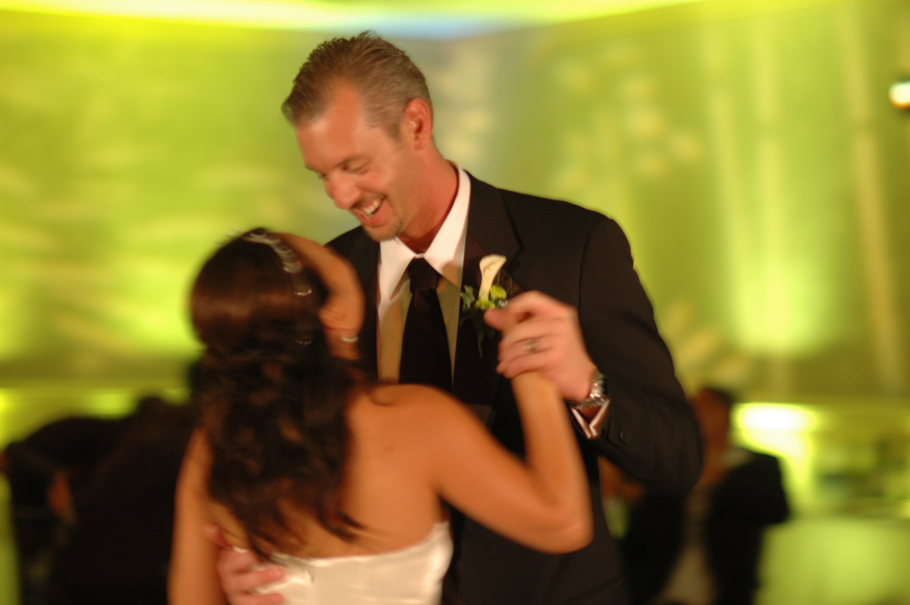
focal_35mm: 128
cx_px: 455
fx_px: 3220
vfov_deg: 10.7
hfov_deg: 16.1
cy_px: 302
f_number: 2
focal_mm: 85
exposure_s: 1/10
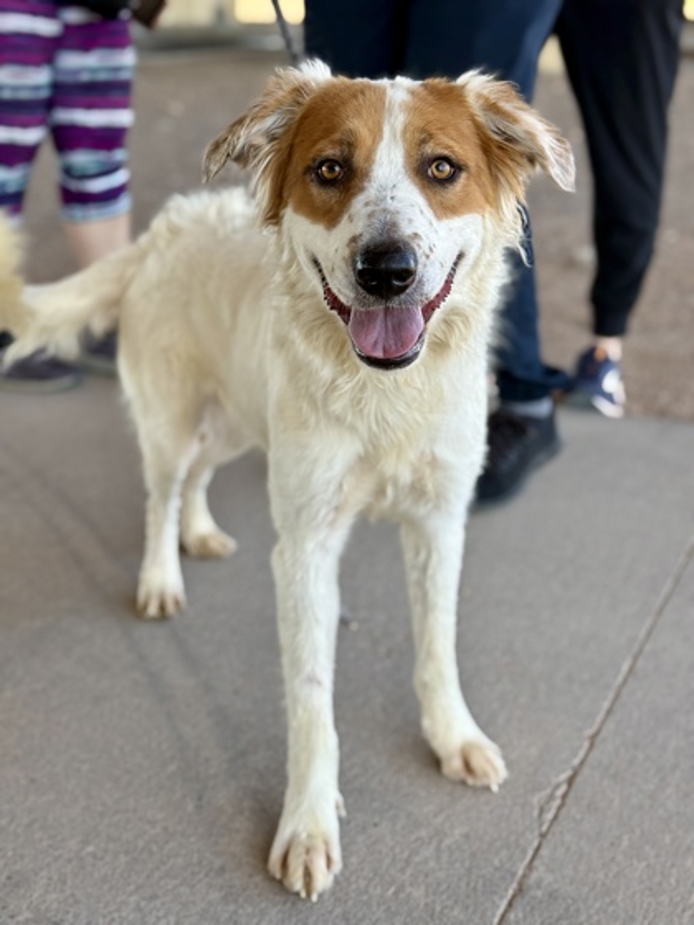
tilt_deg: -17.7
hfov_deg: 30.3
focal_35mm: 48
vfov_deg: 39.7
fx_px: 1283
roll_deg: -1.1
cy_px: 462
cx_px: 347
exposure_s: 1/699
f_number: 1.78
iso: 80
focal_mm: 6.76
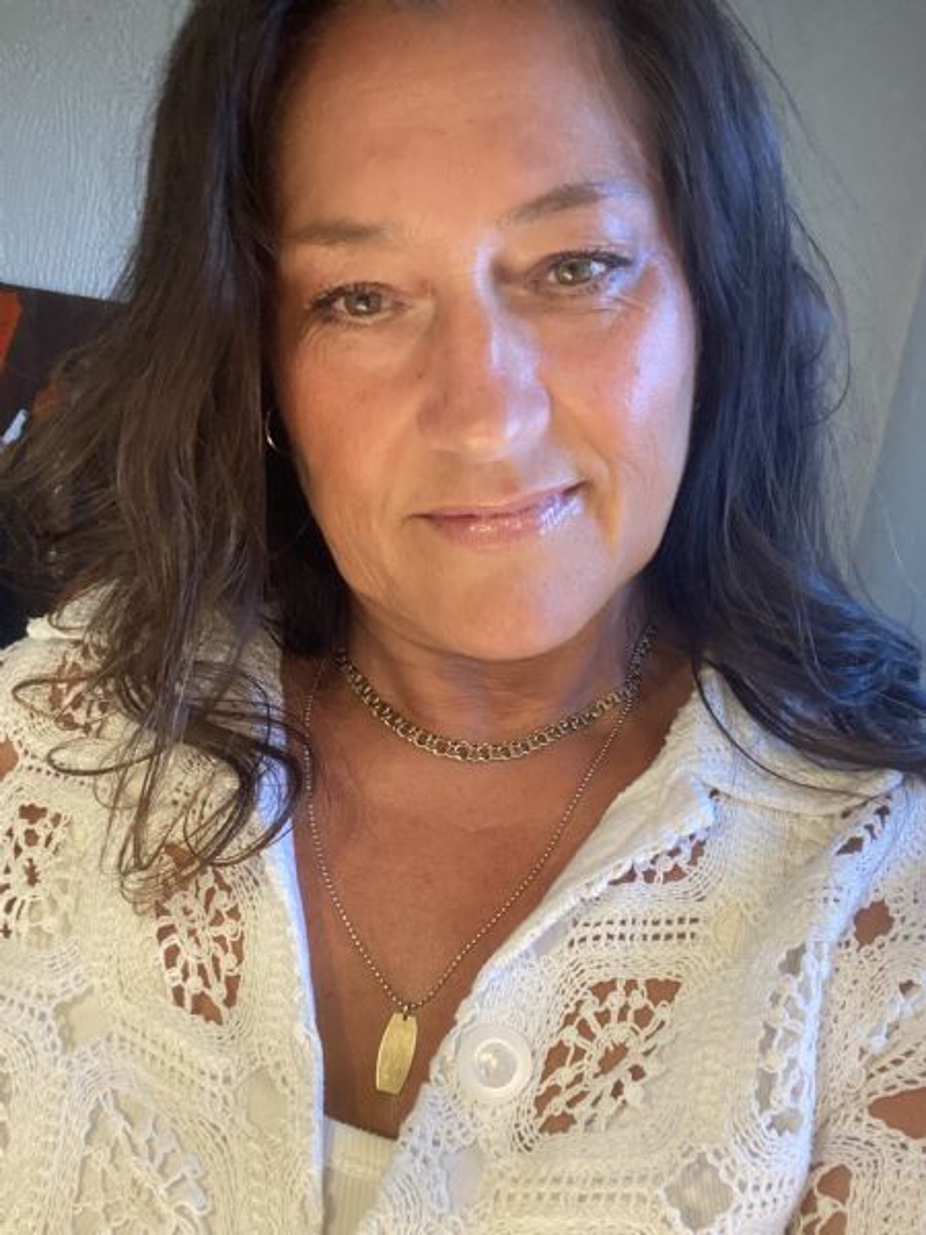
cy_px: 618
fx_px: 1070
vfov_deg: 60.0
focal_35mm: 30
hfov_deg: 46.8
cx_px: 463
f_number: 2.2
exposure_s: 1/50
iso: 320
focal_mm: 2.71
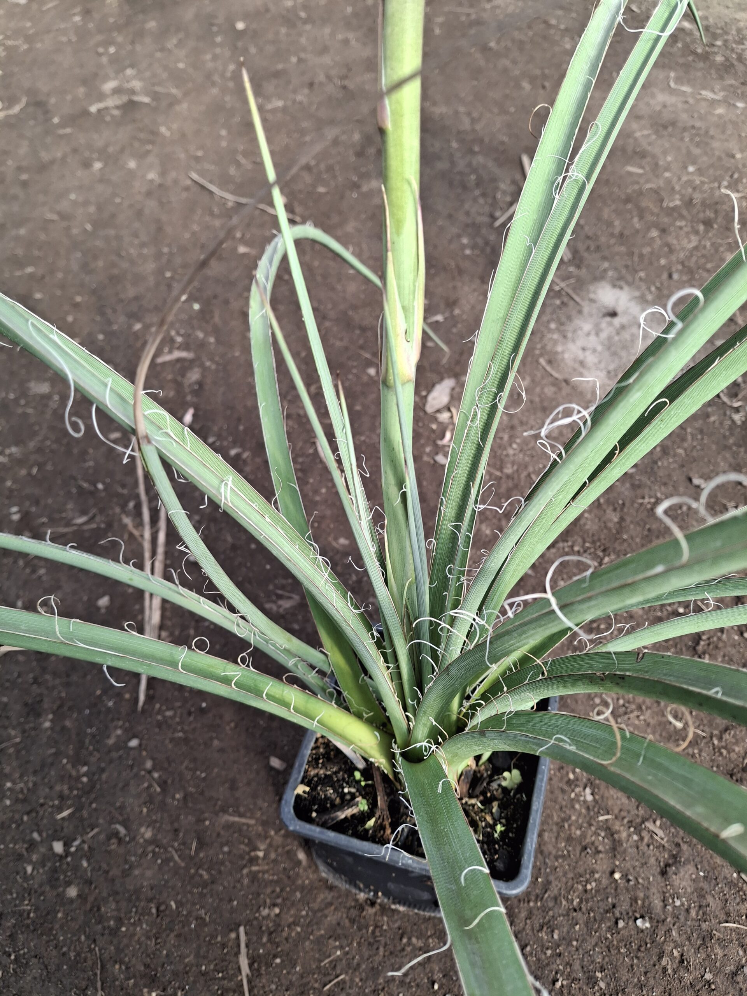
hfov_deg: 54.9
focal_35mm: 25
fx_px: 719
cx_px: 374
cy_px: 498
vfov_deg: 69.4
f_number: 1.8
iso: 32
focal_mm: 4.69
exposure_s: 1/159
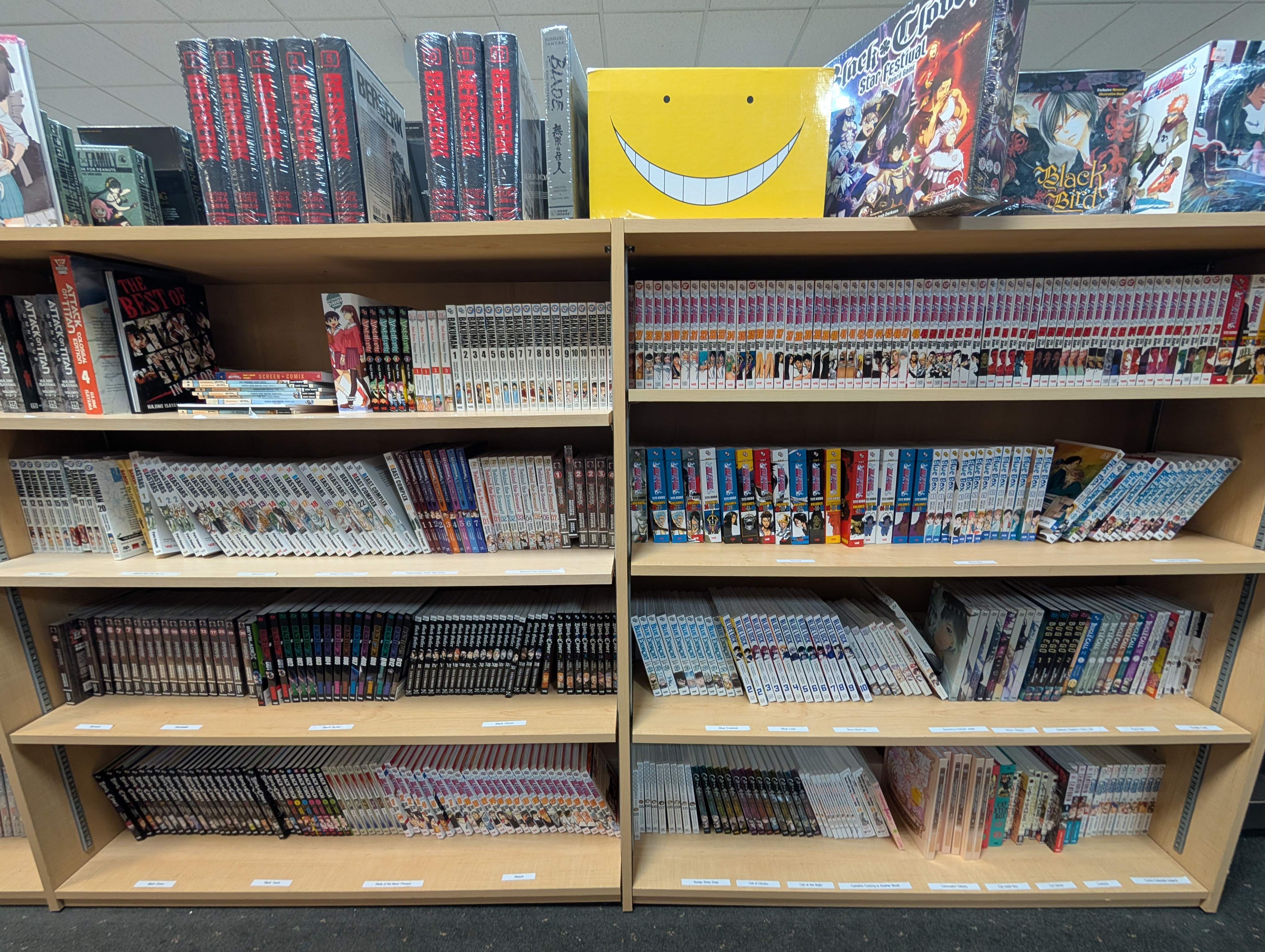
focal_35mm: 12
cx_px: 632
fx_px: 439
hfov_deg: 110.5
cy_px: 476
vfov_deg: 94.6
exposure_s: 1/24
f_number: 1.7
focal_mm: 2.02
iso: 115
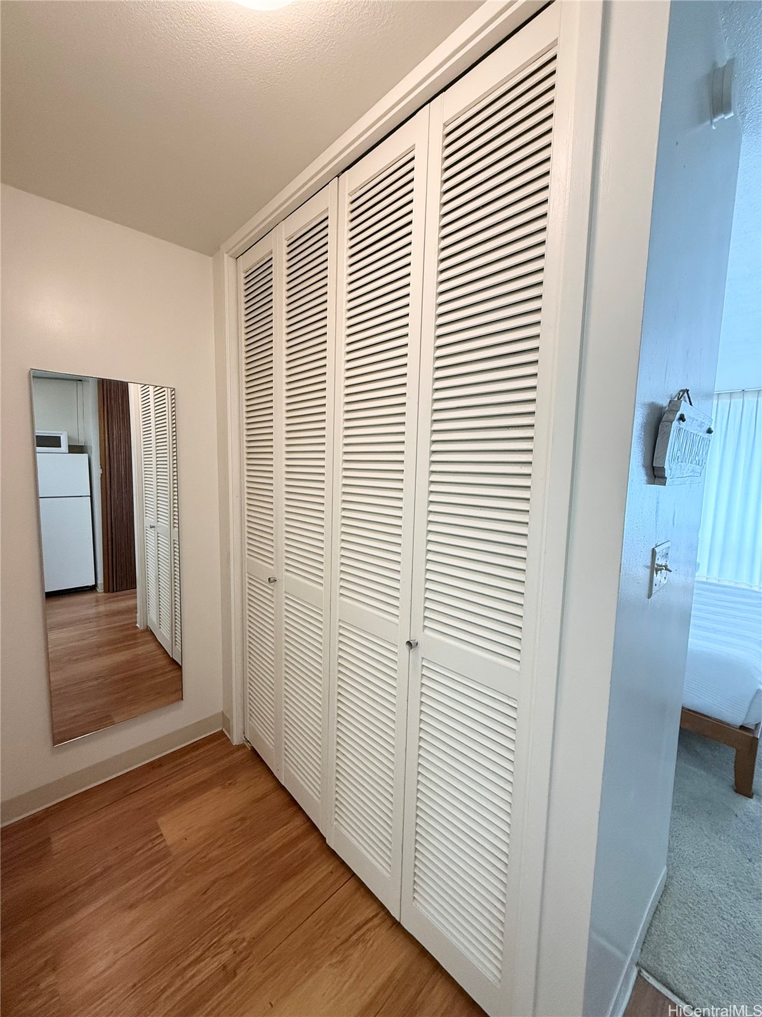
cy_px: 508
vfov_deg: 102.1
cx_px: 381
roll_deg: -1.0
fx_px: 411
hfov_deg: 85.7
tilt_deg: -5.6
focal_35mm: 14
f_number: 2.2
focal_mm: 2.22
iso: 250
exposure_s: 1/120
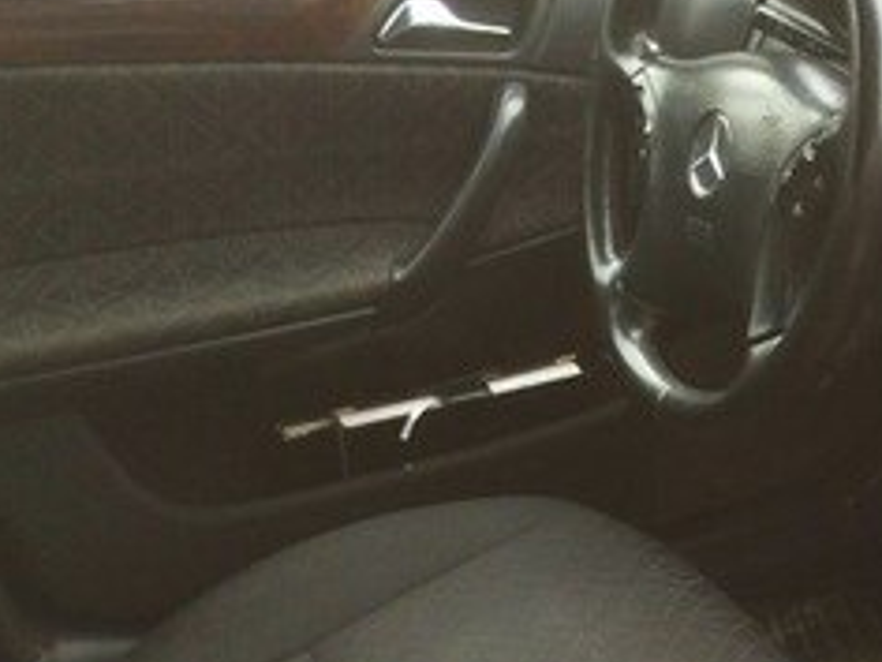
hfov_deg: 21.7
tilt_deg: -37.4
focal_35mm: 81
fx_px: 2064
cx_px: 1155
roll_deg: +0.1
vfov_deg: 17.5
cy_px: 746
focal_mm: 4.15
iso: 40
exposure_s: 1/50
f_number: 2.2
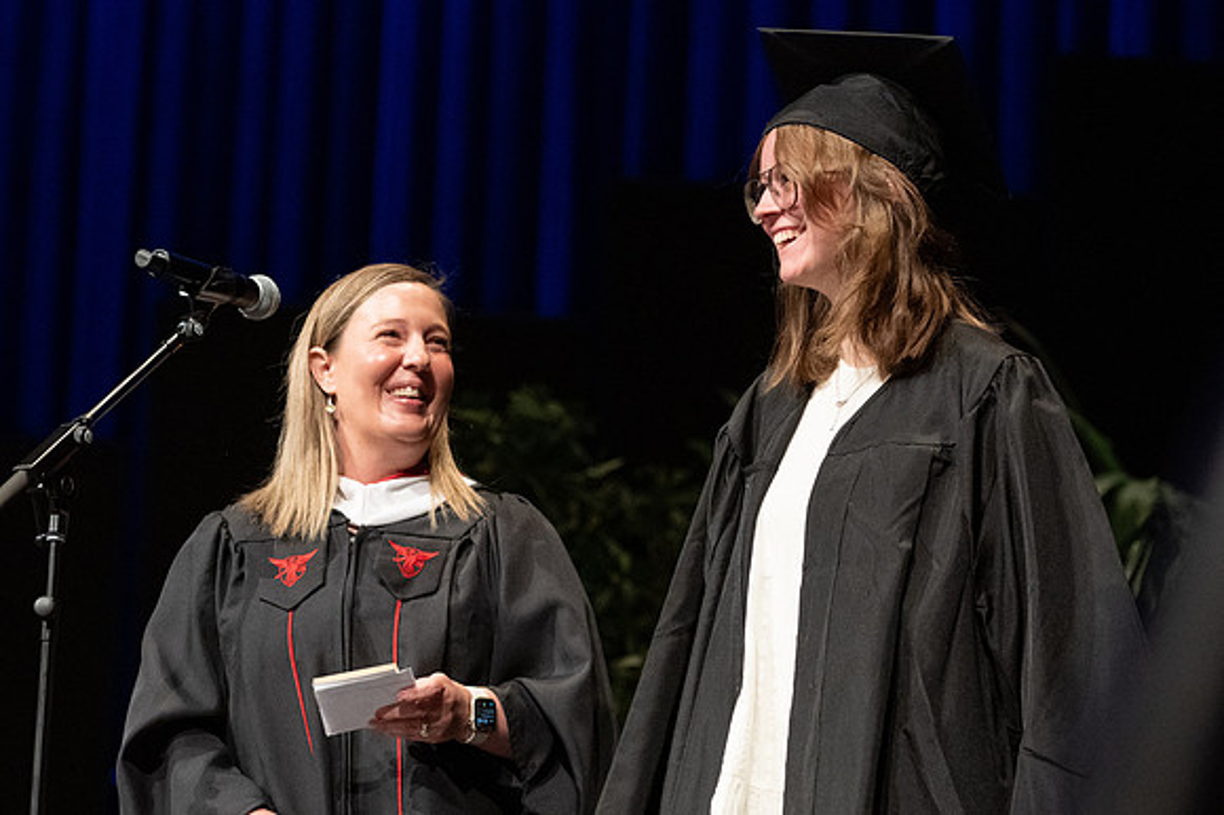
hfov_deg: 13.7
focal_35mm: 150
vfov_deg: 9.1
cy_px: 455
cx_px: 558
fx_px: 5112
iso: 2000
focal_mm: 85
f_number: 2.8
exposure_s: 1/200
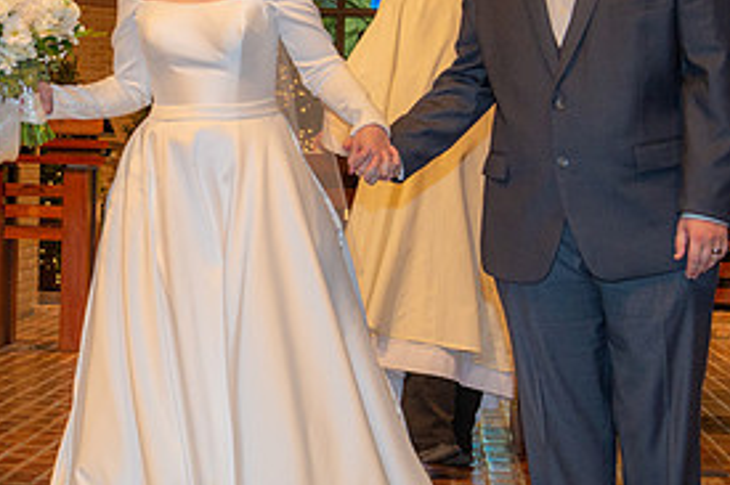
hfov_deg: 22.3
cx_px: 216
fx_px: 1844
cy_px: 232
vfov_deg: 15.0
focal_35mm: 91
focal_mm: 42
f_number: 5.6
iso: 1600
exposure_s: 1/125
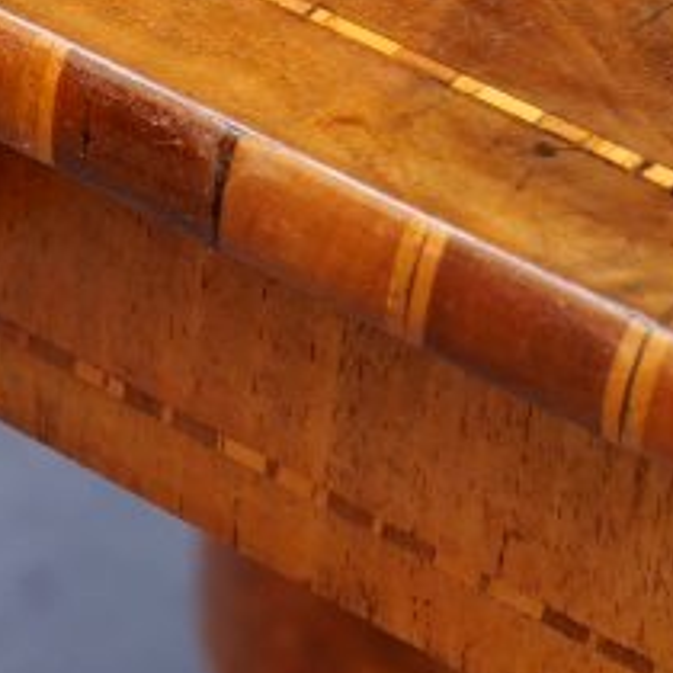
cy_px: 186
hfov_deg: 7.6
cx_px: -580
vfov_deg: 7.9
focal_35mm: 222
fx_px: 4883
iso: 250
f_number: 4.2
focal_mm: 22
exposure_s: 1/60
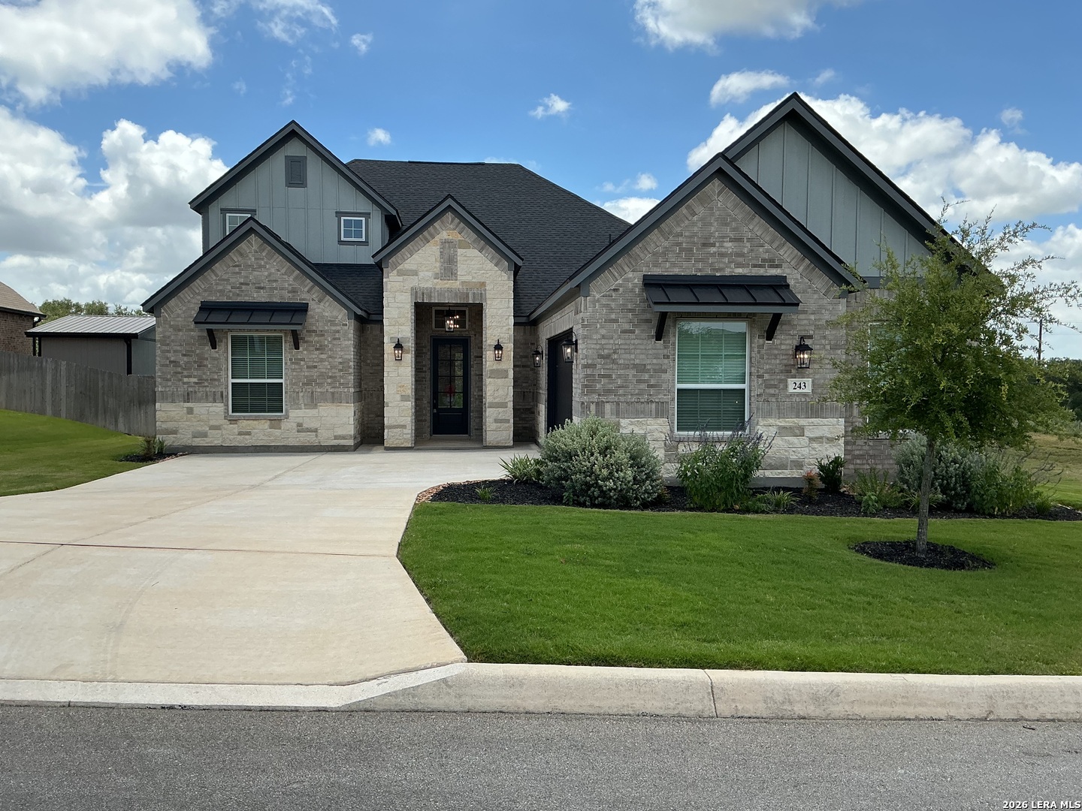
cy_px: 406
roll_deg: -0.6
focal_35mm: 29
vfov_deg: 48.2
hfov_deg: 61.7
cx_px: 541
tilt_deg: -1.9
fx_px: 906
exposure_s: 1/1626
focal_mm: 3
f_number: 1.8
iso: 25
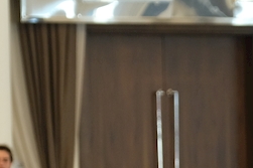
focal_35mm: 397
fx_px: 2788
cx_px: 270
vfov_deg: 3.4
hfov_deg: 5.2
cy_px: 298
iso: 800
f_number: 2.8
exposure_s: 1/125
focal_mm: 55
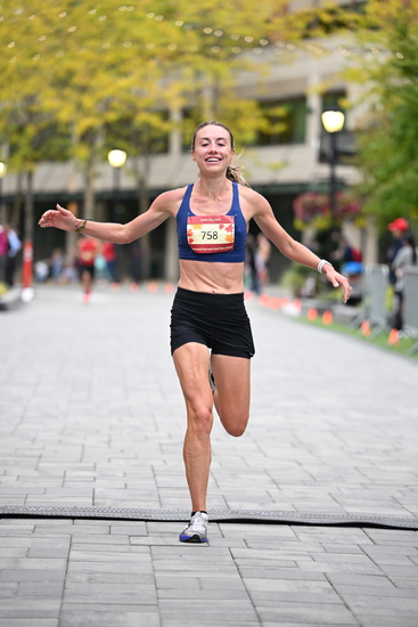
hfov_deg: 10.6
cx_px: 209
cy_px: 314
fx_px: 2263
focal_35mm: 130
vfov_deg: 15.8
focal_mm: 130
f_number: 2.8
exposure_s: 1/1000
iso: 1600
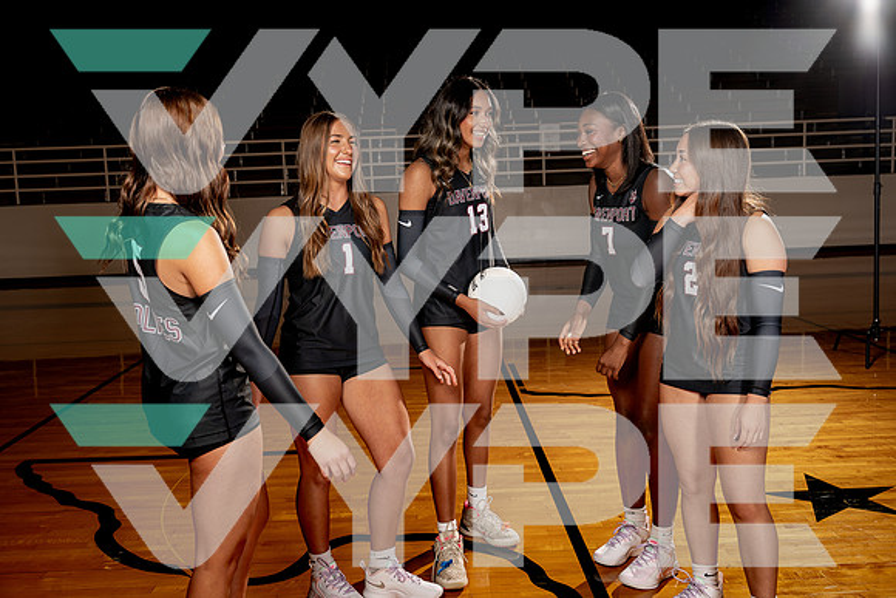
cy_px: 299
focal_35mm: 35
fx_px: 871
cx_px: 448
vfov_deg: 37.9
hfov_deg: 54.4
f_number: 5.6
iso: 100
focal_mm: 35
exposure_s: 1/250
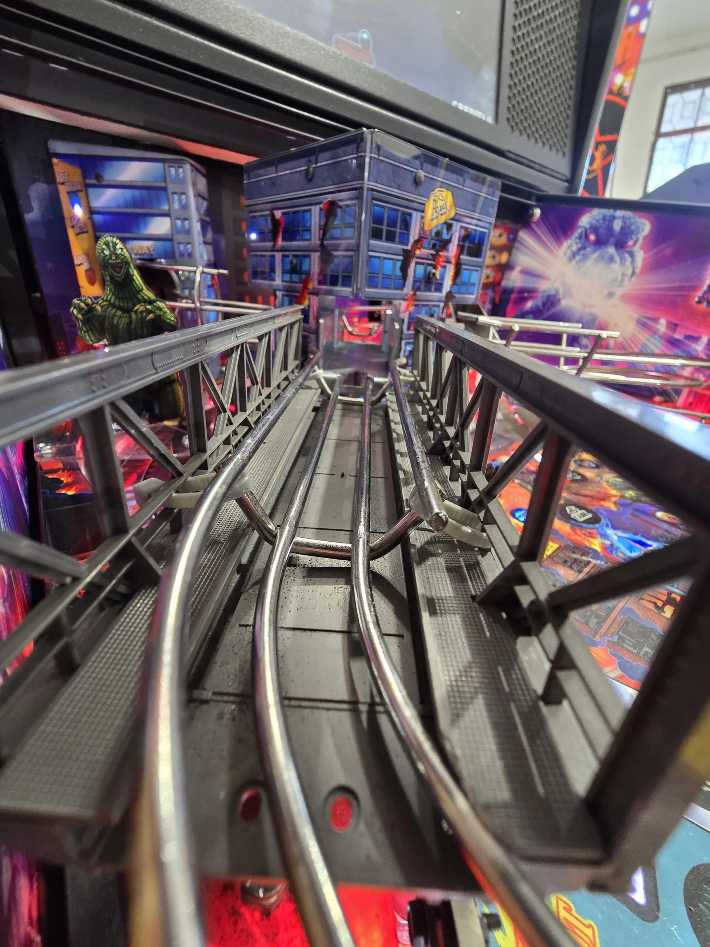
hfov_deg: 89.9
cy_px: 474
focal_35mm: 13
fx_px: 356
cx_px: 355
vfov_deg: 106.2
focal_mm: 2.2
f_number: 2.2
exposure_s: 1/50
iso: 400
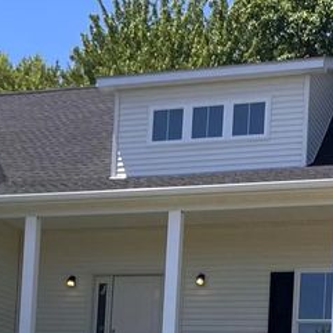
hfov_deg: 16.4
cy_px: 374
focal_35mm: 105
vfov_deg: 16.1
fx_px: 1143
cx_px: 58
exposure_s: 1/1621
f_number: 1.8
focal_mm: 3.99
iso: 32
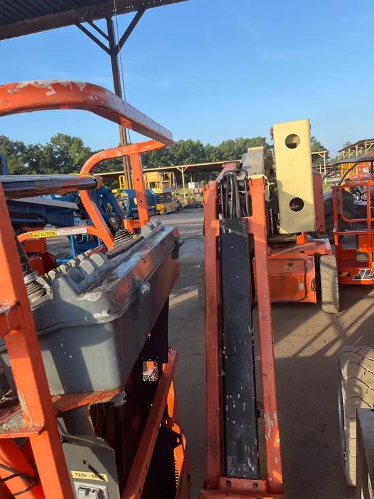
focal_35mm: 26
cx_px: 187
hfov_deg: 53.1
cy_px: 250
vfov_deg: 67.3
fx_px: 374
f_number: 1.6
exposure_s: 1/1075
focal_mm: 5.1
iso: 50
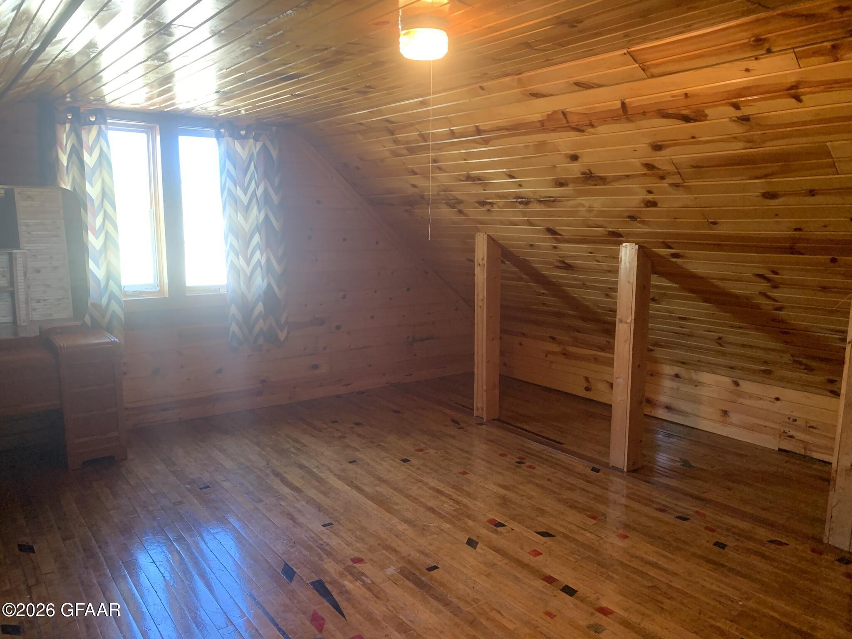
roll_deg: +0.3
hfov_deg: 67.3
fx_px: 640
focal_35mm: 26
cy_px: 320
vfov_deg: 53.1
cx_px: 426
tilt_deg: -9.0
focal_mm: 4.25
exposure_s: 1/60
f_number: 1.8
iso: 250
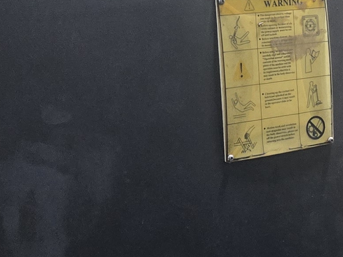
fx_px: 1169
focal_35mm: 118
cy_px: 76
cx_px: 388
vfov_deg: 12.5
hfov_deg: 16.2
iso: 800
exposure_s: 1/120
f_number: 1.8
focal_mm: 5.4
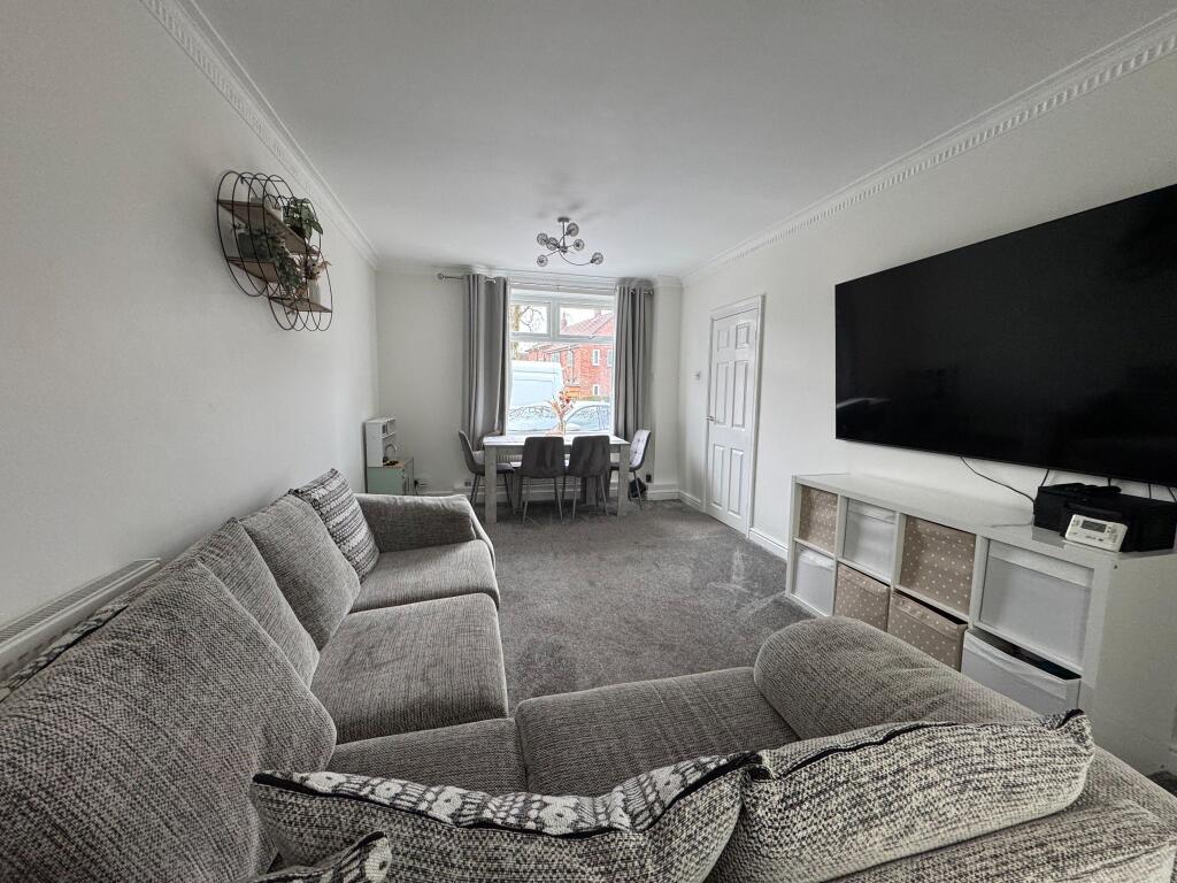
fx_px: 476
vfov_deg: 85.7
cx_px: 588
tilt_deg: -5.9
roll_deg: -0.6
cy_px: 442
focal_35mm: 14
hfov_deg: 102.1
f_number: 2.2
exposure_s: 1/99
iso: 200
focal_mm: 2.22
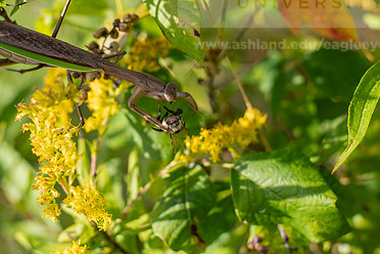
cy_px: 66
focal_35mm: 78
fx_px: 823
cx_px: 147
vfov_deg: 17.4
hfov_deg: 25.9
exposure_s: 1/400
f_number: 3.2
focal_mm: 50
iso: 80
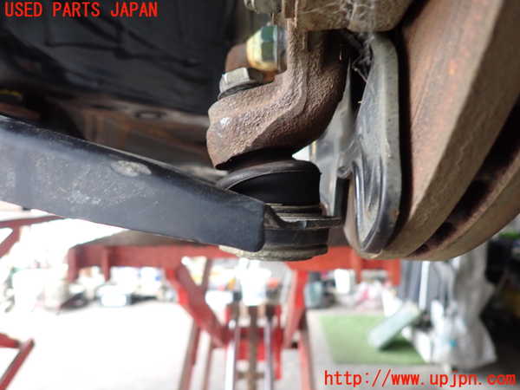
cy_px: 195
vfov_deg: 54.9
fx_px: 376
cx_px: 260
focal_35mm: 25
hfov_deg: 69.4
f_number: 2
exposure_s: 1/60
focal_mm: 4.5
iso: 200
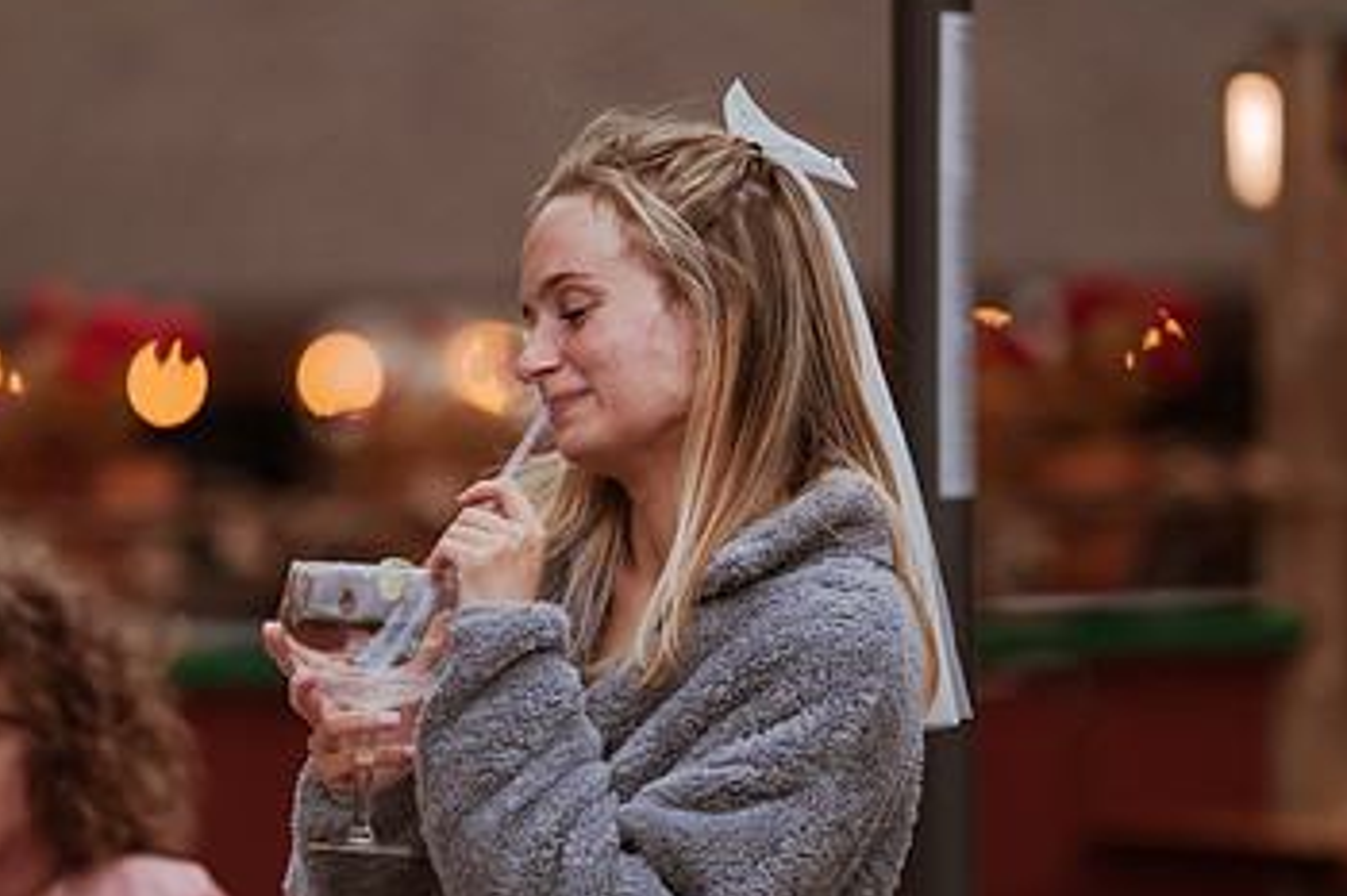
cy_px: 508
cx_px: 470
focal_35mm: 224
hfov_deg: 9.2
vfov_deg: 6.1
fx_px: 8377
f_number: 1.8
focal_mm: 135
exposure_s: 1/800
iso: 500
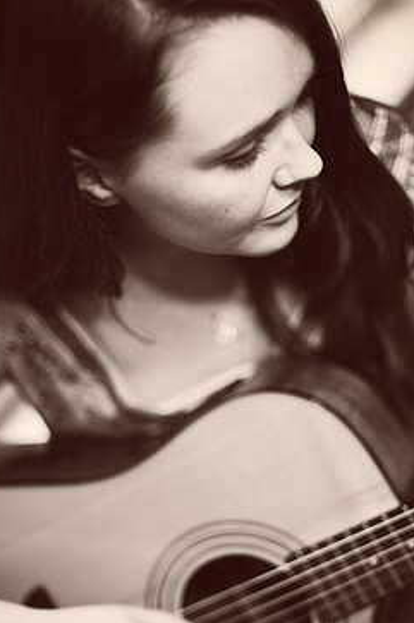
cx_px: 234
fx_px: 1072
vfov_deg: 32.3
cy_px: 371
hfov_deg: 21.8
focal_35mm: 62
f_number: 1.4
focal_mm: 50
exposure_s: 1/125
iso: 400
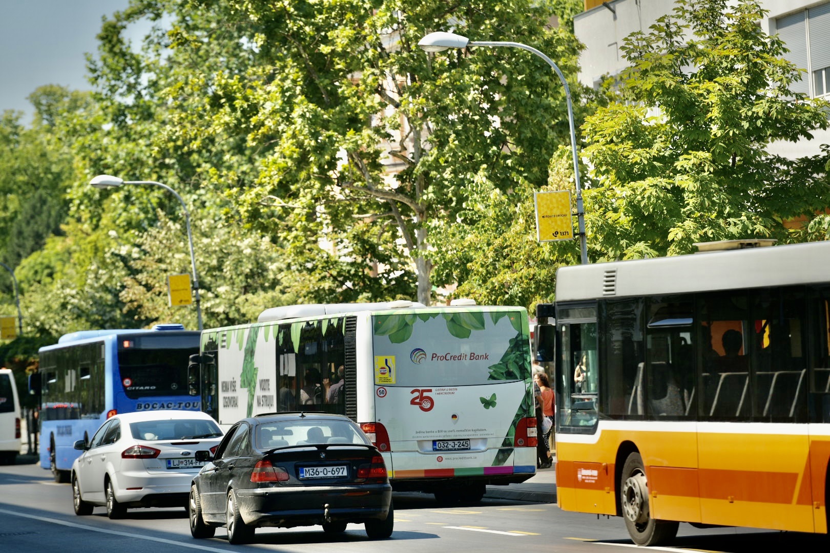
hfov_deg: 10.8
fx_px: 4380
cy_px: 276
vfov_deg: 7.2
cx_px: 415
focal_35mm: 190
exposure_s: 1/2500
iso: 160
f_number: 3.5
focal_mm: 190
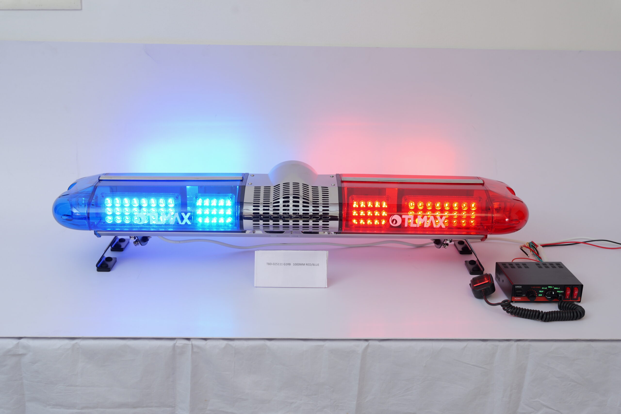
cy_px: 207
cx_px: 310
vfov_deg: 27.5
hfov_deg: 40.3
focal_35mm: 49
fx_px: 845
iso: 640
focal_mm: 49
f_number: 10
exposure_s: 1/160
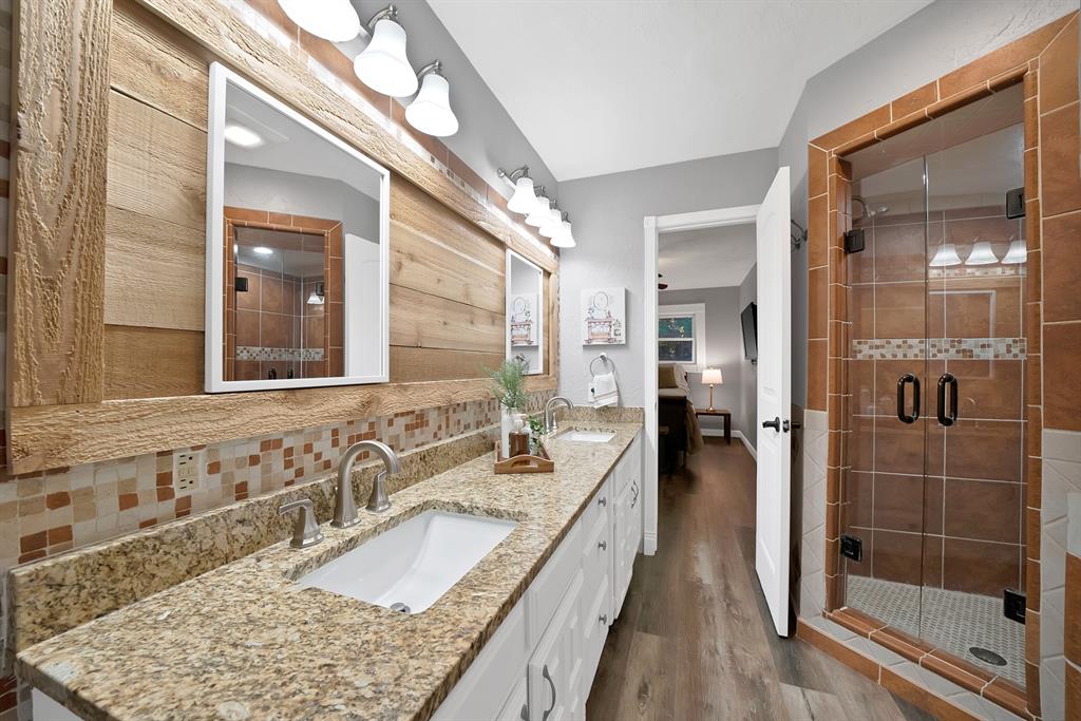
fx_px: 360
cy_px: 360
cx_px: 540
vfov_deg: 90.0
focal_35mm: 12
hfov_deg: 112.6
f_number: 9
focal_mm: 12
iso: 640
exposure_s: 1/2.5
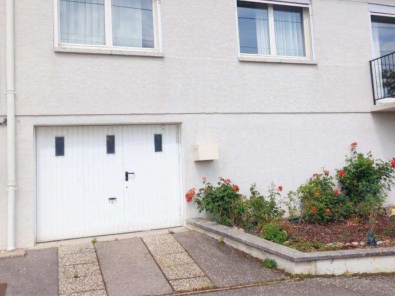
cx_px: 258
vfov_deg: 35.8
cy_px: 118
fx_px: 456
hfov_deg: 46.2
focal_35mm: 40
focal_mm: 4
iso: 20
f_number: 1.8
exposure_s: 1/534
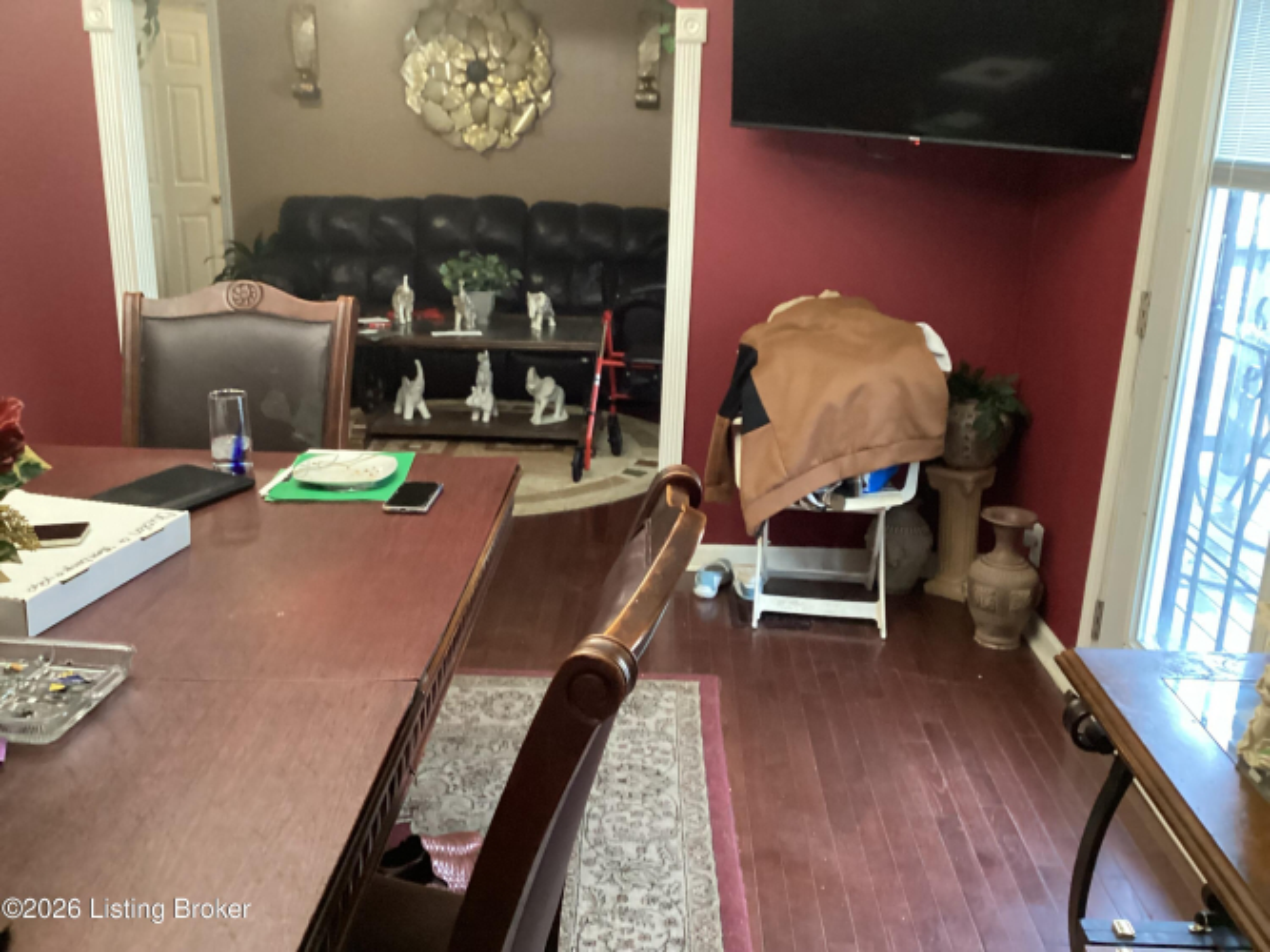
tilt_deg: -16.7
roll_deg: -2.6
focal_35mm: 31
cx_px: 635
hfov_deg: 58.4
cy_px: 476
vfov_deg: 45.4
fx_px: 1137
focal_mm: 3.3
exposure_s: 1/24
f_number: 2.4
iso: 640
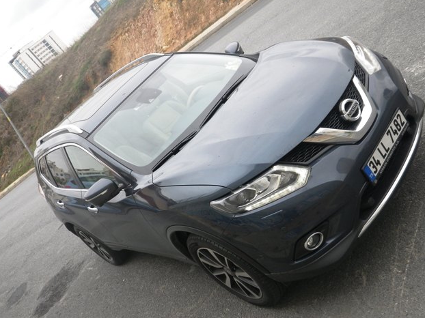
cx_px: 209
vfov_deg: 40.7
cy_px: 155
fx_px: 430
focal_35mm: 35
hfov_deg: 52.6
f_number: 3.8
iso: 80
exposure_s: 1/80
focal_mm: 6.1
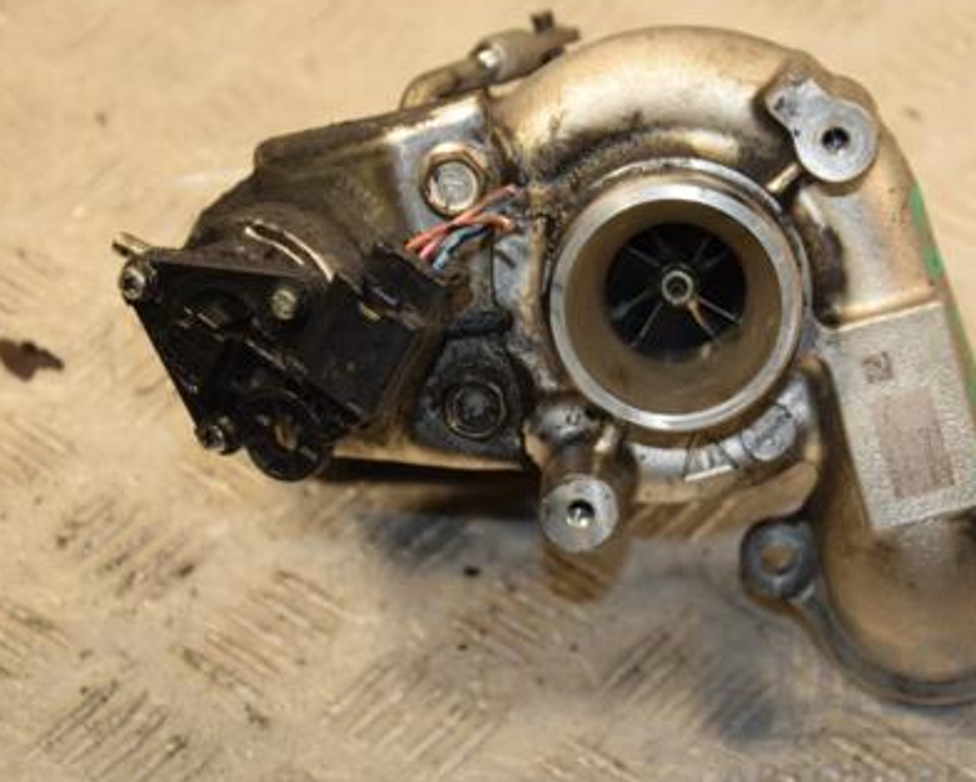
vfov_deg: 12.3
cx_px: 672
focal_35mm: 125
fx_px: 3613
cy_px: 346
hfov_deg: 15.3
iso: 800
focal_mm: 58
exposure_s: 1/200
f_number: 5
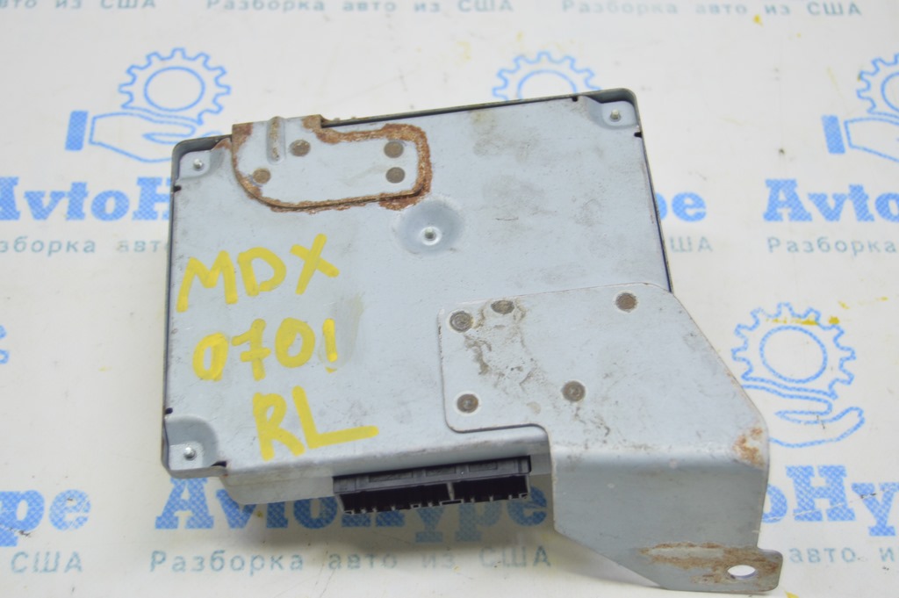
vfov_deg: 23.7
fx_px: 1422
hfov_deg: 35.1
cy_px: 299
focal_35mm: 57
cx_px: 450
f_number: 5.6
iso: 400
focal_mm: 38
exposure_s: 1/20
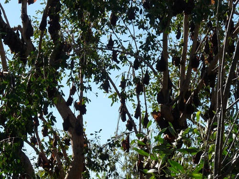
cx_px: 120
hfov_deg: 11.4
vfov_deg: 8.6
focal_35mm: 173
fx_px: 1194
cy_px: 90
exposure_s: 1/320
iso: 100
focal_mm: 17.4
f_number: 5.6
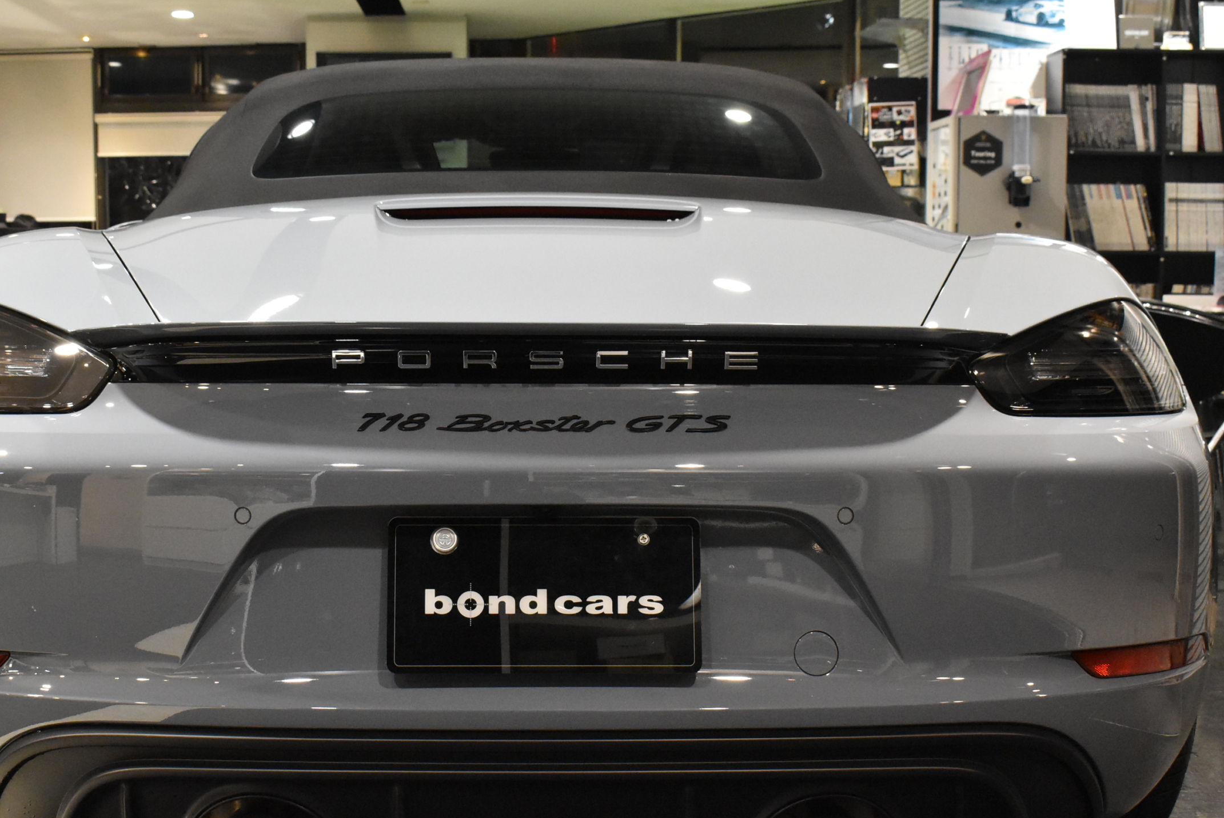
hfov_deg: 35.8
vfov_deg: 24.4
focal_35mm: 56
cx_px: 548
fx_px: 1892
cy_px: 469
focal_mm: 31
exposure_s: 1/50
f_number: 9
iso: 5000
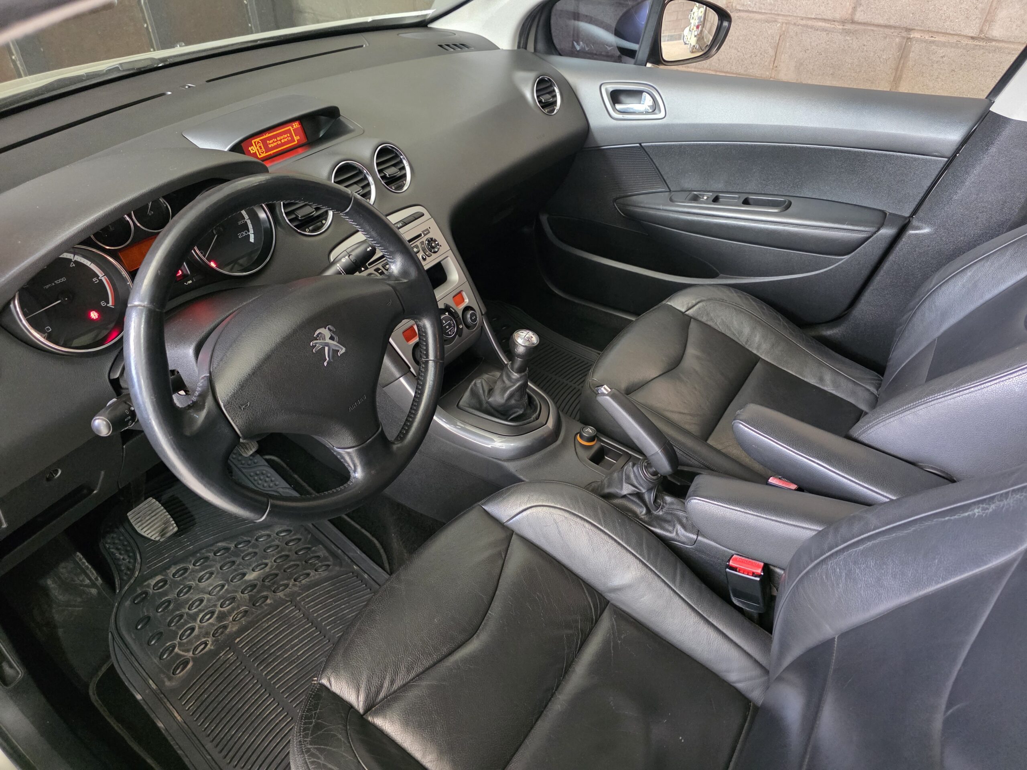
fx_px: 682
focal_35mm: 23
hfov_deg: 73.9
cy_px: 385
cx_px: 514
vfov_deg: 58.9
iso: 1600
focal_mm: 6.3
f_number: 1.7
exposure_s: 1/100
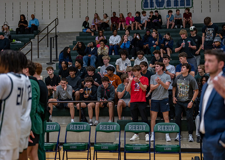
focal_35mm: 52
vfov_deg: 27.0
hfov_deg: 37.2
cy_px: 80
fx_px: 335
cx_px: 112
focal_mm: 50
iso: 800
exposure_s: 1/1000
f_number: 1.2
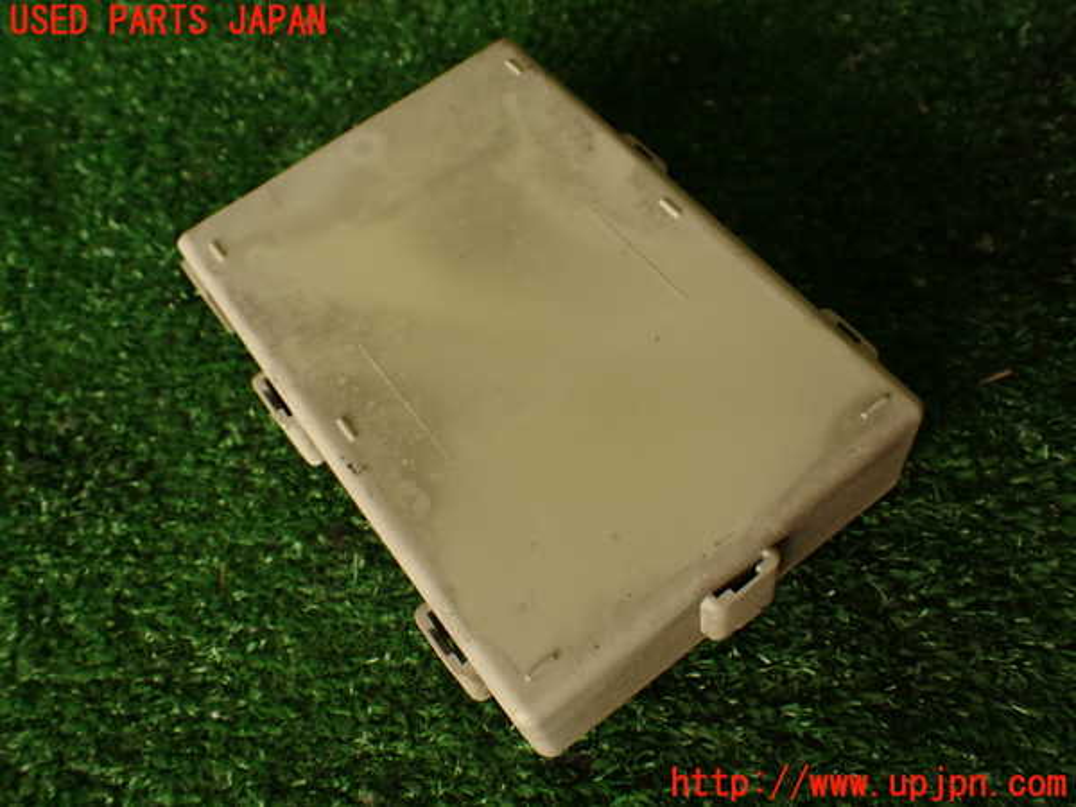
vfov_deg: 44.2
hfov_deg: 56.8
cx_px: 538
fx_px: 995
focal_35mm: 32
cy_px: 404
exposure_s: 1/80
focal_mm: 5.79
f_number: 3.2
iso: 100
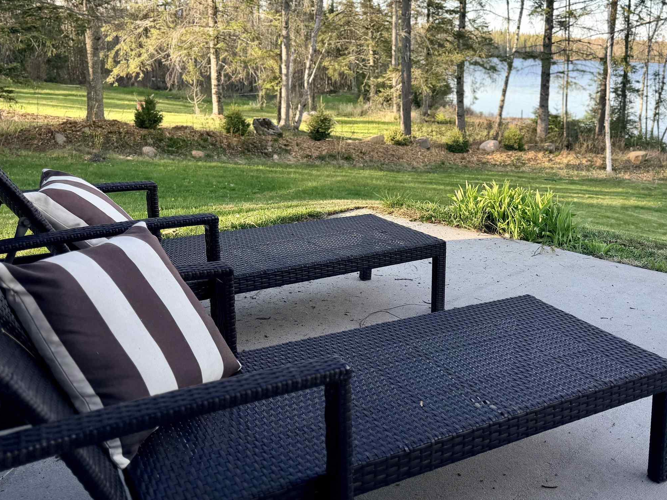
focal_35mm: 37
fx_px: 713
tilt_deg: -10.4
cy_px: 175
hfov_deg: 48.8
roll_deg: -2.2
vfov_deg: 38.3
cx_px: 475
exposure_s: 1/967
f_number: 1.78
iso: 100
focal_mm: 6.76
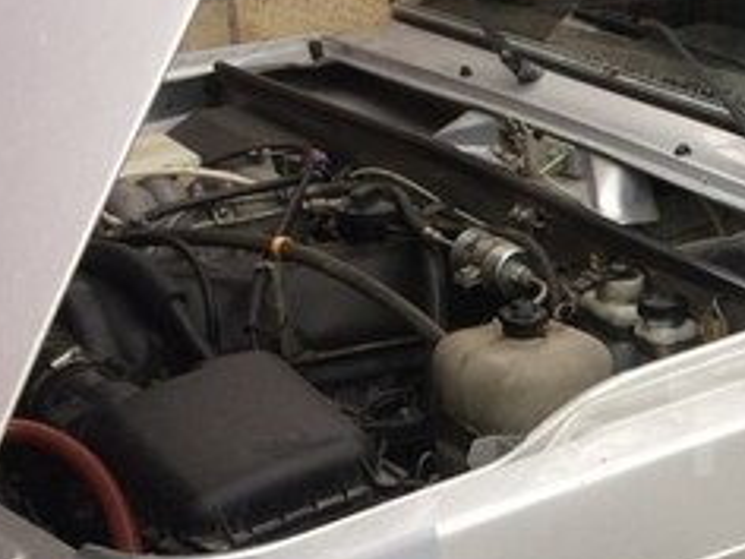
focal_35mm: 81
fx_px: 1743
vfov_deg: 18.1
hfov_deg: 21.6
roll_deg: -4.6
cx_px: 991
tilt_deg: -21.7
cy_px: 428
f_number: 2.2
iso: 50
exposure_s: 1/100
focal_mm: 4.15
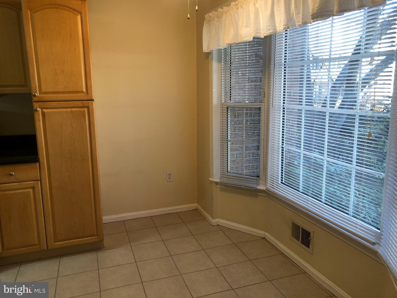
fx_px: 321
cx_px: 198
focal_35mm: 28
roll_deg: +0.2
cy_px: 149
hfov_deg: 63.4
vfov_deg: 49.7
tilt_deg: -11.7
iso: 20
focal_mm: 3.99
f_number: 1.8
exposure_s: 1/40
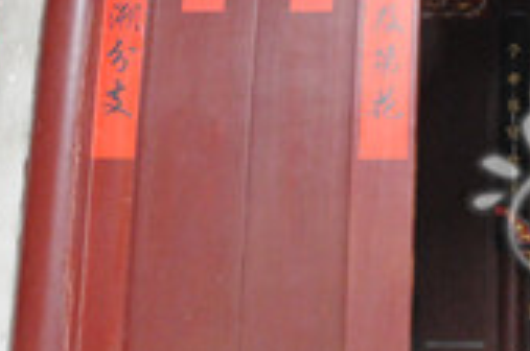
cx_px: 615
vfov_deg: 16.5
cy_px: -39
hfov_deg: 23.5
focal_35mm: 80
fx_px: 1176
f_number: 6.3
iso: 3200
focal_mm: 18
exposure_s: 1/160
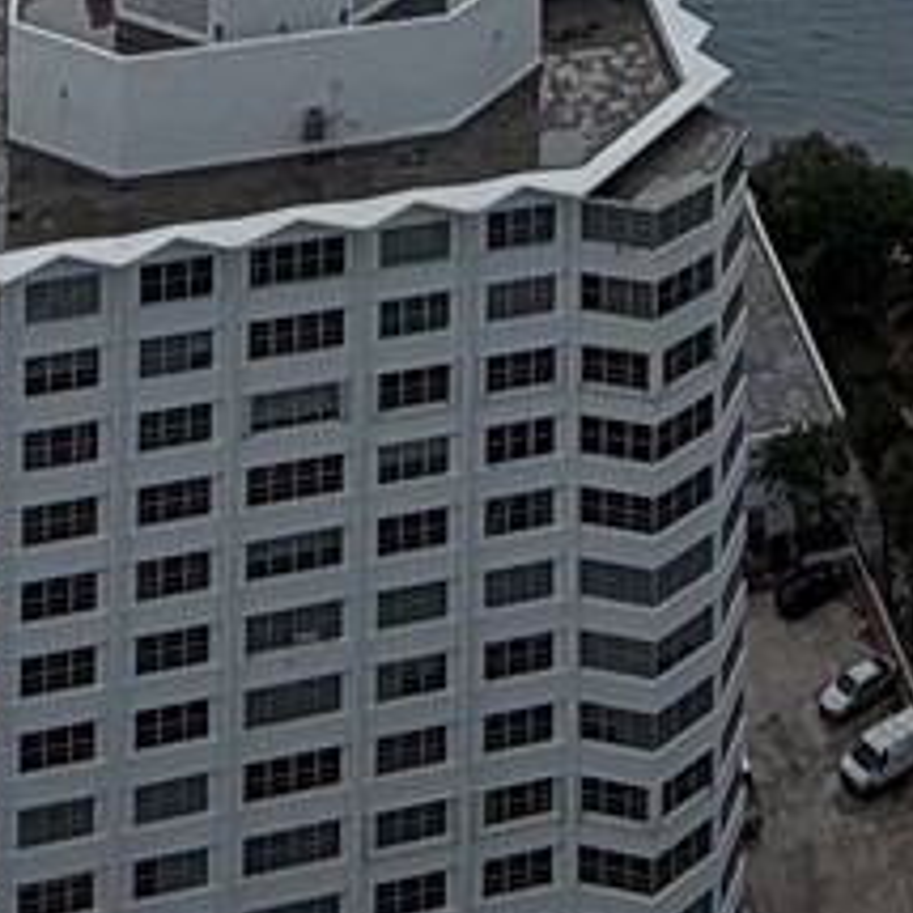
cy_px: -1431
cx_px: 888
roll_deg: -0.4
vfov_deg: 13.0
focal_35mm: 92
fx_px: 2745
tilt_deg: +4.0
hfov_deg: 18.4
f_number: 2.2
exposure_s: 1/1431
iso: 20
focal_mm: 2.22
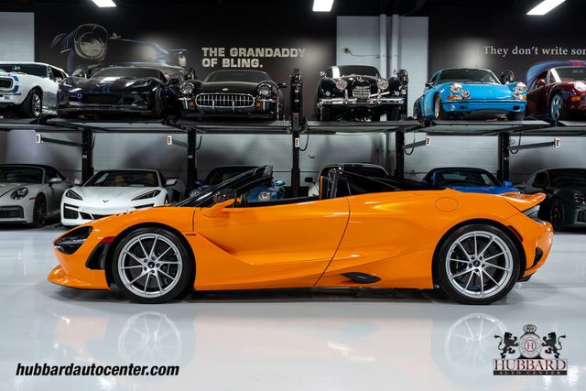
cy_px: 196
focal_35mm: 39
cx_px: 293
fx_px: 635
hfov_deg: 49.5
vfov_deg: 34.2
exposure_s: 1/50
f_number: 5
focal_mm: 39
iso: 800
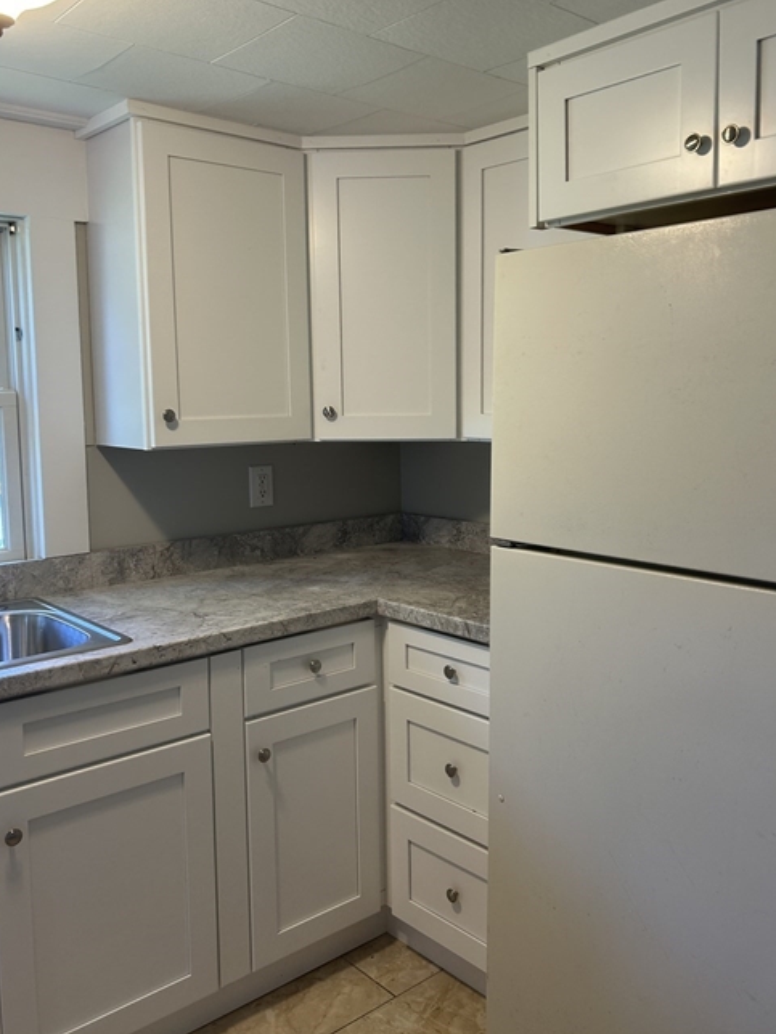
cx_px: 400
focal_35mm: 31
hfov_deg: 45.4
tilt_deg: -5.2
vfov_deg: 58.3
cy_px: 475
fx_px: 927
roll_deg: +0.3
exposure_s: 1/120
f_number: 1.5
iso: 64
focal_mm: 5.7
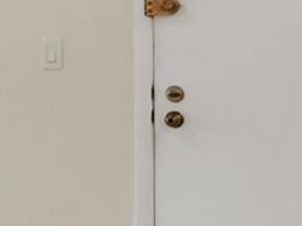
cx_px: -289
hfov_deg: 16.9
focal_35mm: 89
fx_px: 776
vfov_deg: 16.5
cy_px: 45
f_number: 5.6
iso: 640
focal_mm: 10
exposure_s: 1/200
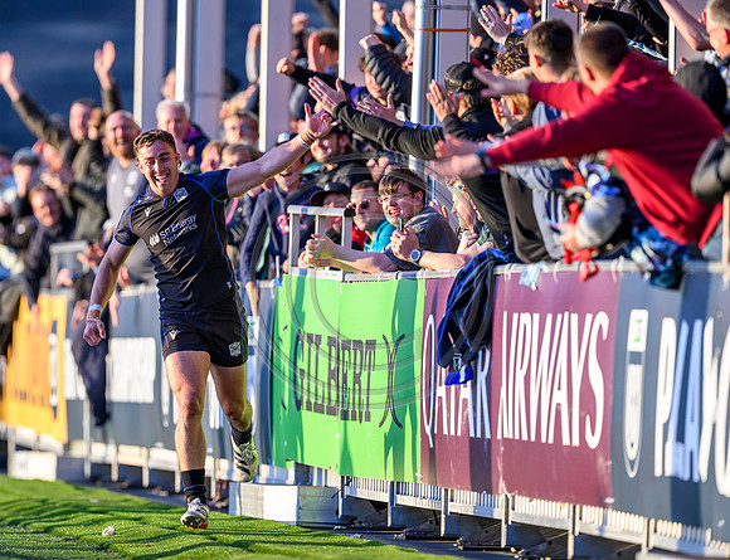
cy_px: 281
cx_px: 307
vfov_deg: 3.3
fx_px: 9578
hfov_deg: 4.4
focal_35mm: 450
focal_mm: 400
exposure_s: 1/2000
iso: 2000
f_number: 3.5
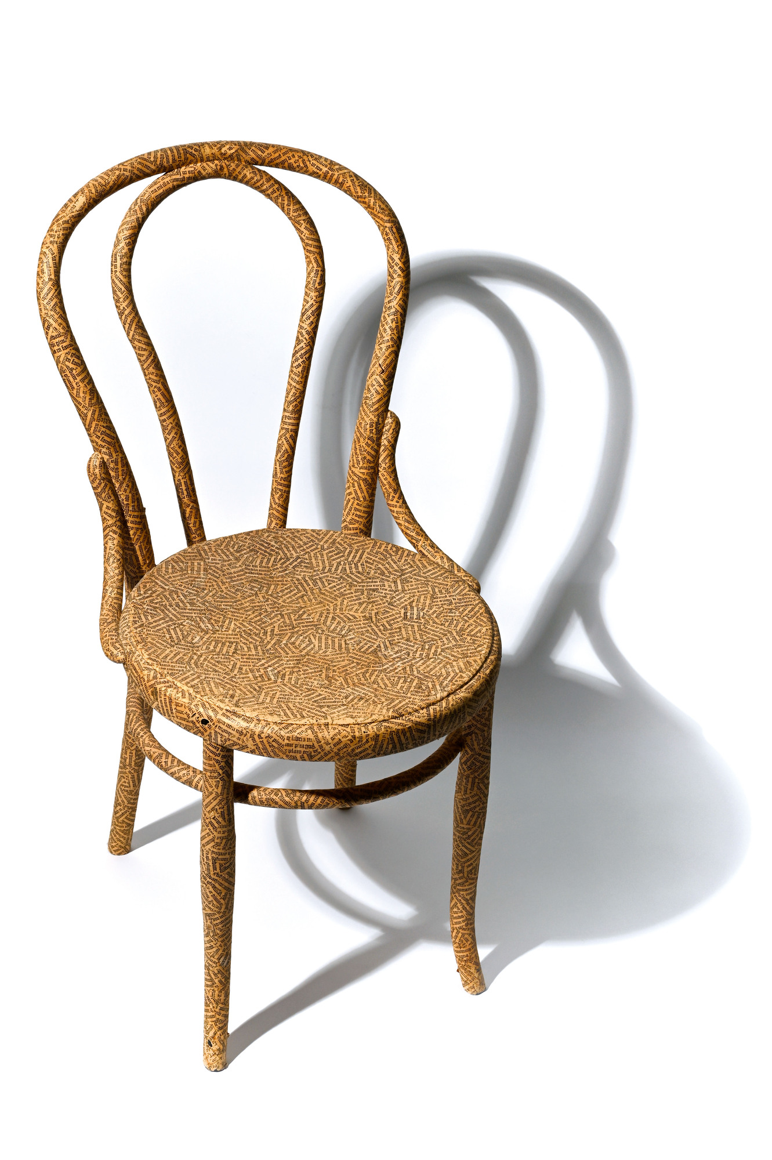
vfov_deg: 39.6
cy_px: 580
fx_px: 1610
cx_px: 386
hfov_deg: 27.0
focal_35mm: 50
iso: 200
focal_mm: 50
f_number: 16
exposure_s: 1/160
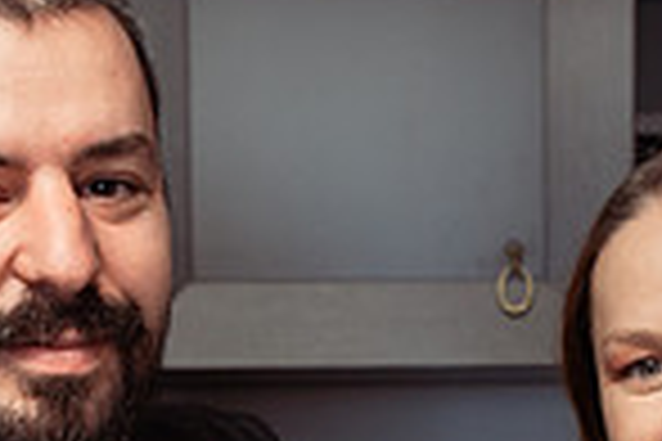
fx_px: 2206
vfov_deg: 11.0
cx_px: 427
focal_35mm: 120
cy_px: 645
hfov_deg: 17.0
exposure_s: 1/125
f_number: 3.2
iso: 800
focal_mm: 26
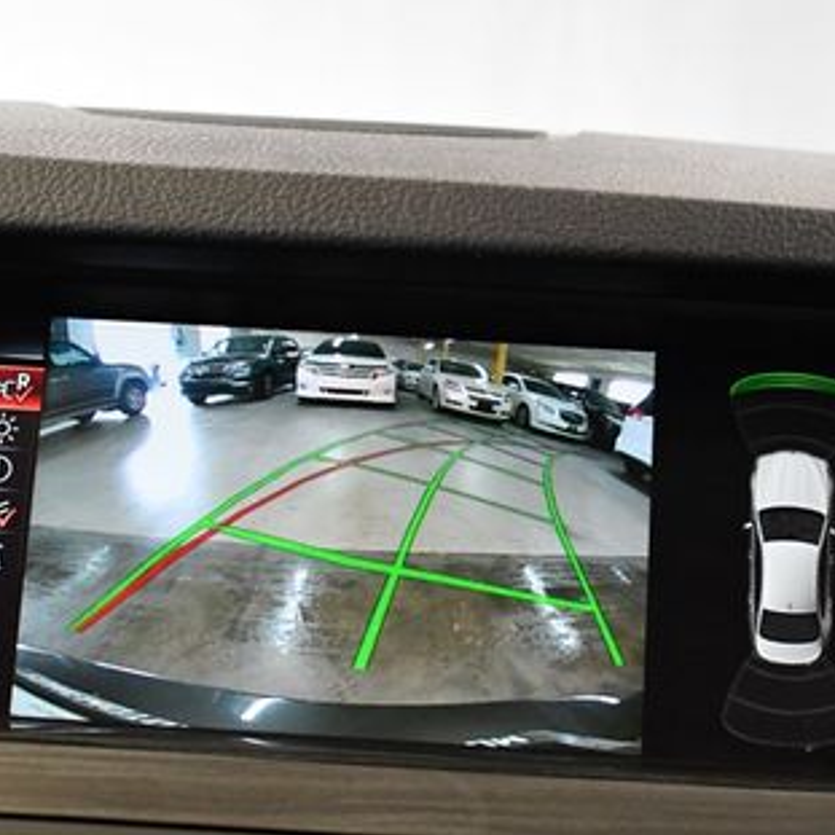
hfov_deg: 27.3
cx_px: 384
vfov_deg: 27.2
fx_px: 1719
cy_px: 550
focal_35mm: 63
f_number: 3.8
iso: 3200
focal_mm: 24
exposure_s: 1/125
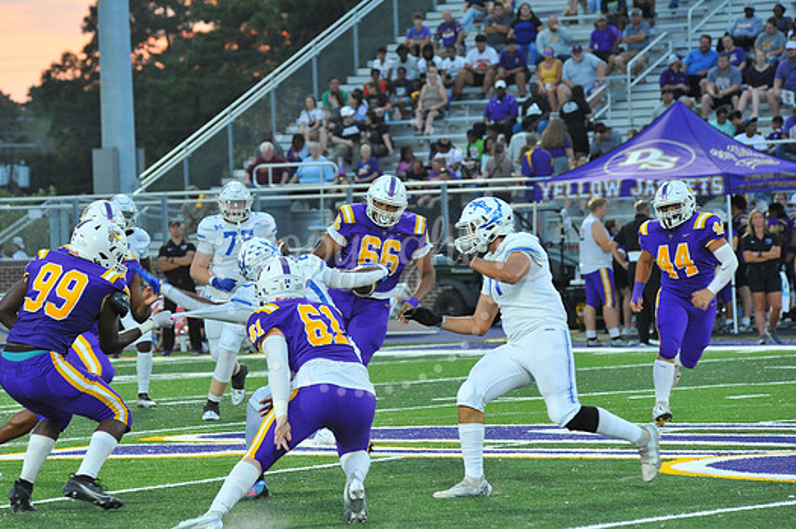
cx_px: 359
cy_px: 250
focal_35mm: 221
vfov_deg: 6.2
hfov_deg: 9.3
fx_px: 4882
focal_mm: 200
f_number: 7.1
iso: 3200
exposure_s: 1/320
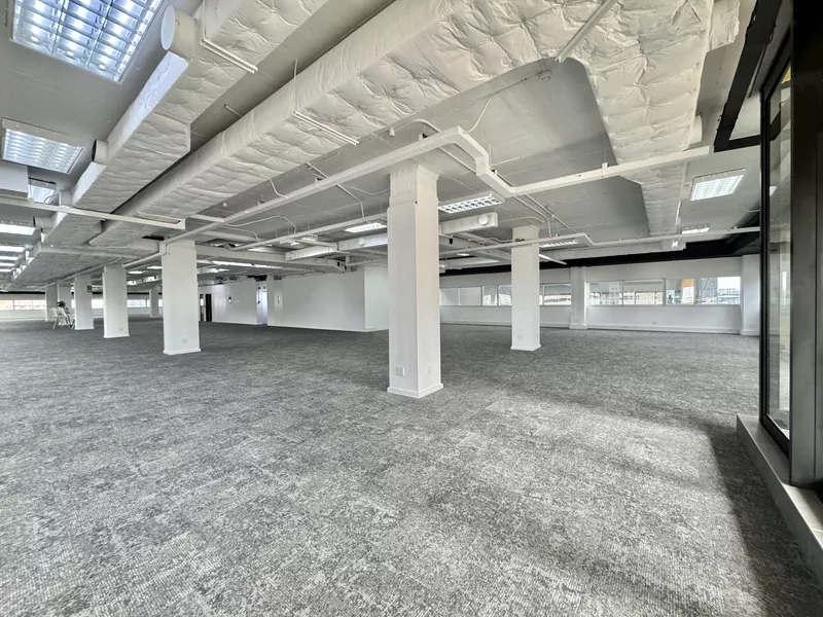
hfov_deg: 102.1
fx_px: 333
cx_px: 412
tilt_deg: -1.5
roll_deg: +0.4
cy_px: 308
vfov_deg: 85.7
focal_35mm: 14
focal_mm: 2.22
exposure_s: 1/100
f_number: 2.2
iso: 320
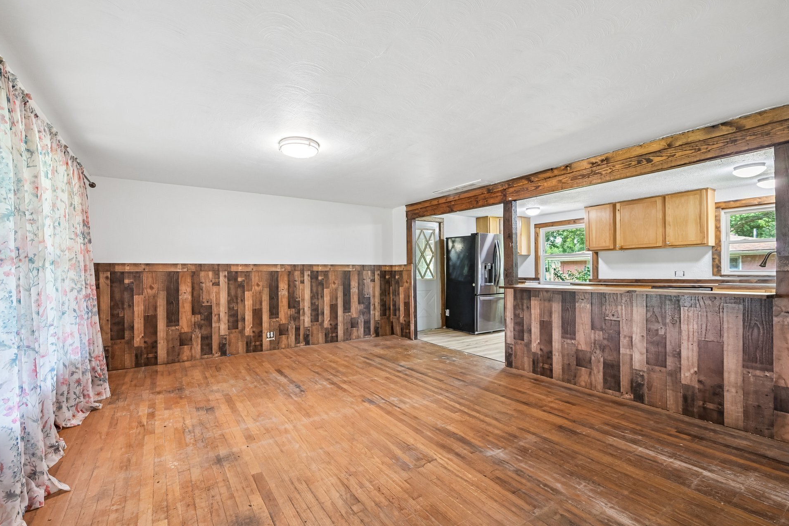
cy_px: 269
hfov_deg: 100.2
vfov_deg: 77.3
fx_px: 329
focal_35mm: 15
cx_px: 367
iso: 400
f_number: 8
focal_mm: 14
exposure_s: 1/4
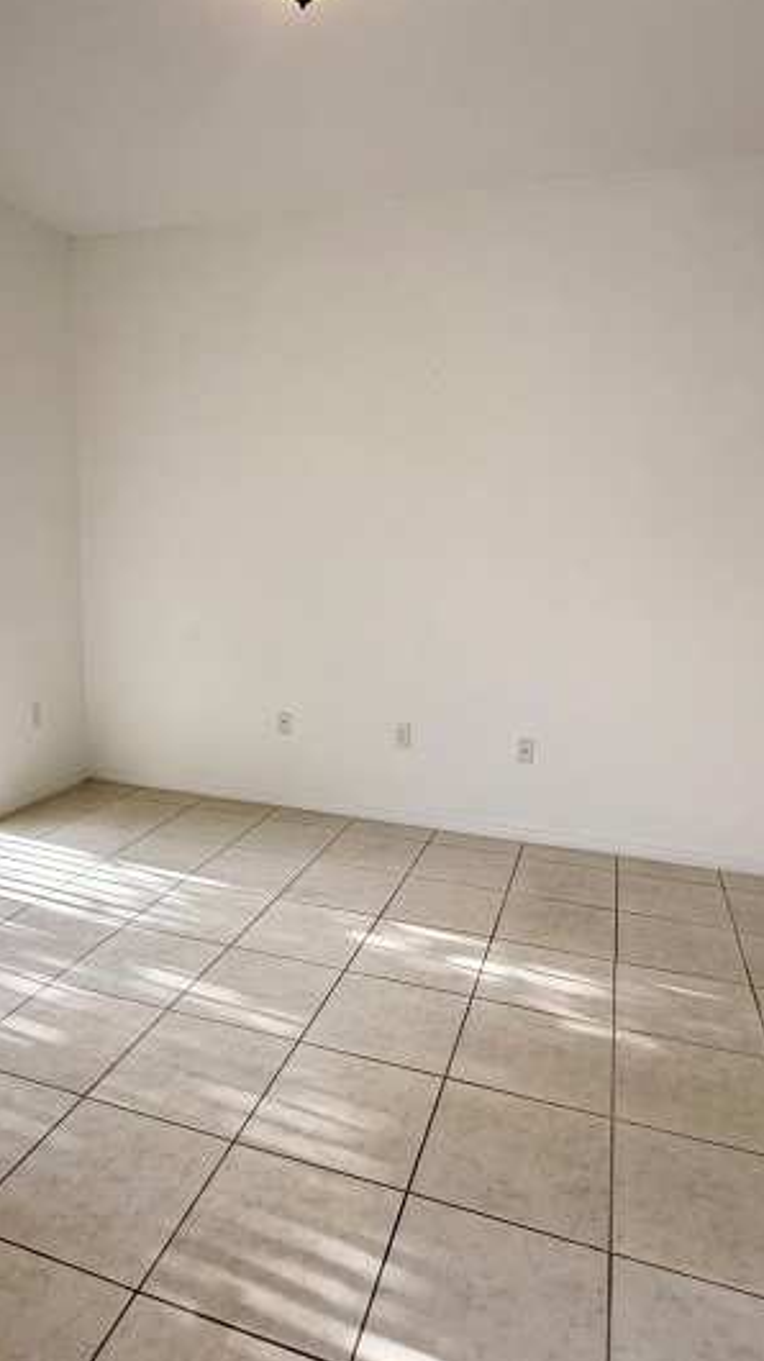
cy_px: 713
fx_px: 830
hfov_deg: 49.3
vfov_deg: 78.7
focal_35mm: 23
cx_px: 323
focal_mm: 2.22
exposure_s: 1/120
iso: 80
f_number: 2.2
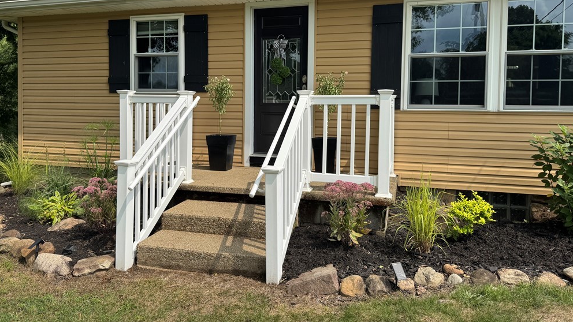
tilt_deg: -1.7
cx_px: 284
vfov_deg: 42.6
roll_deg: -1.0
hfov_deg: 69.9
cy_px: 121
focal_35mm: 27
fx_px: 410
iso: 80
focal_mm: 6.76
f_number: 1.78
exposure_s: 1/2959
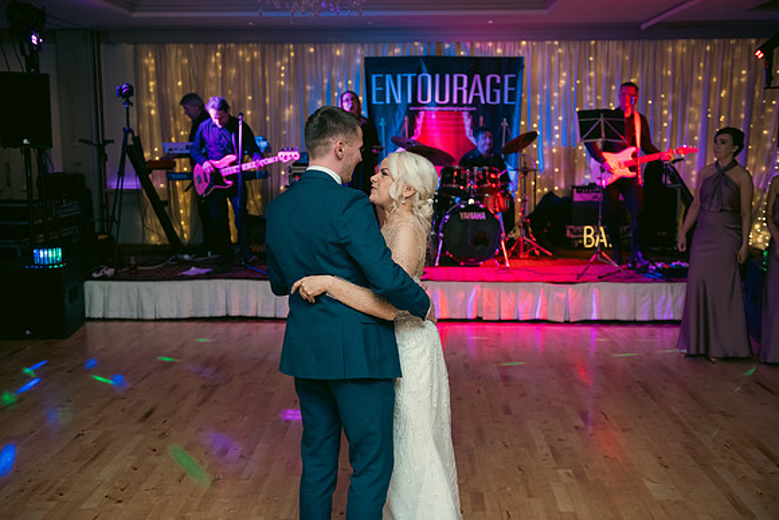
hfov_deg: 50.6
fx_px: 823
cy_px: 260
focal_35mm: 38
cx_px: 390
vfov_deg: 35.0
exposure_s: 1/160
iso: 800
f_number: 3.5
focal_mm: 38
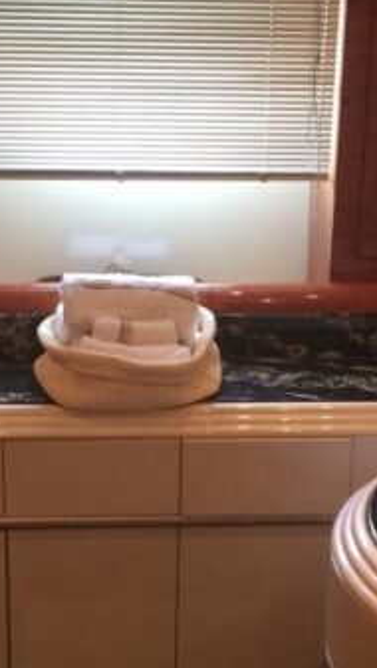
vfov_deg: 29.3
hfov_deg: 16.8
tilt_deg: -18.1
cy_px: 323
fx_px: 1277
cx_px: 159
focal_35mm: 72
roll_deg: +0.0
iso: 125
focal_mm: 4.15
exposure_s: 1/33
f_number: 2.2
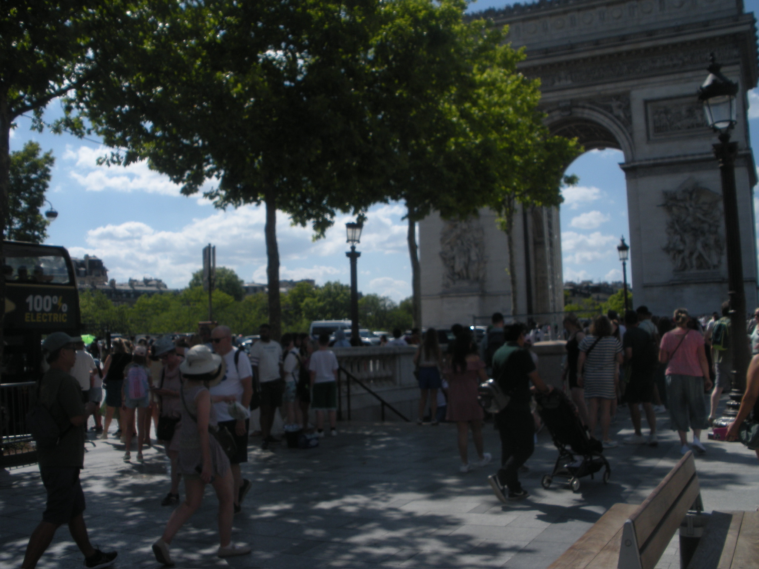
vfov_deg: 39.7
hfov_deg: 51.4
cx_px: 380
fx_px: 789
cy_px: 284
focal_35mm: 36
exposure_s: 1/550
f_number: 5.6
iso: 64
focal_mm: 6.3
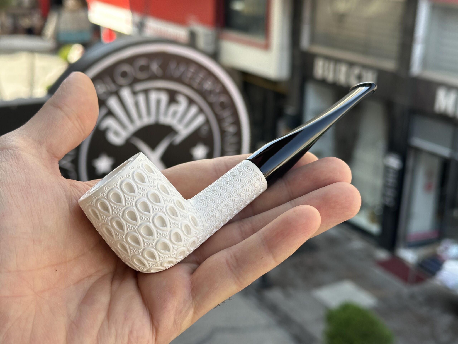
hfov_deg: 39.7
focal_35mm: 48
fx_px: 635
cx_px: 229
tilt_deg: -19.3
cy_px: 172
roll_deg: -1.4
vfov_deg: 30.3
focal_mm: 6.86
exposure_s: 1/496
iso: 64
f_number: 1.78
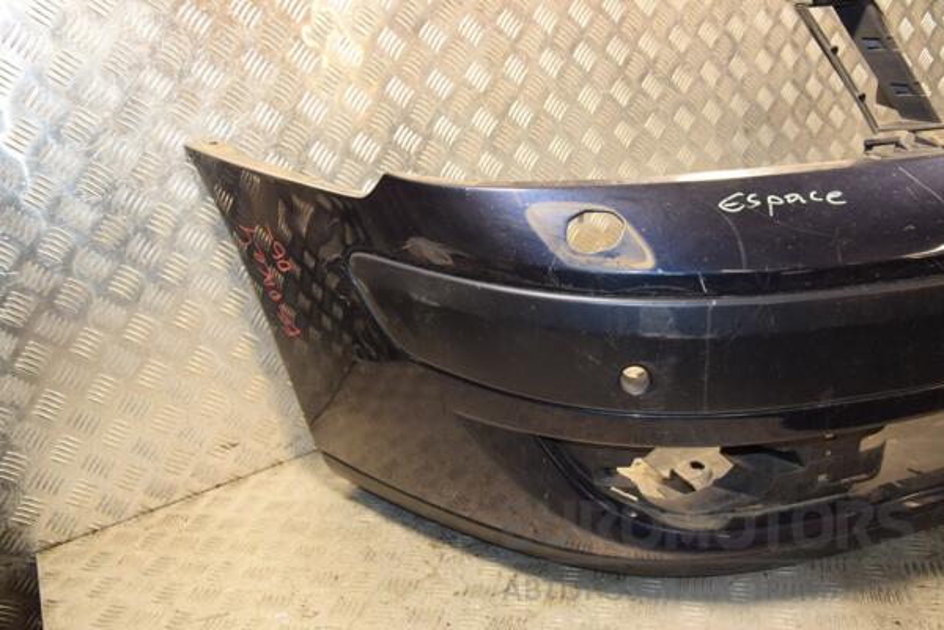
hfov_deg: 57.2
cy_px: 315
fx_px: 865
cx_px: 472
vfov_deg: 40.0
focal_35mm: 33
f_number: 5
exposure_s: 1/125
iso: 800
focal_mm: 22
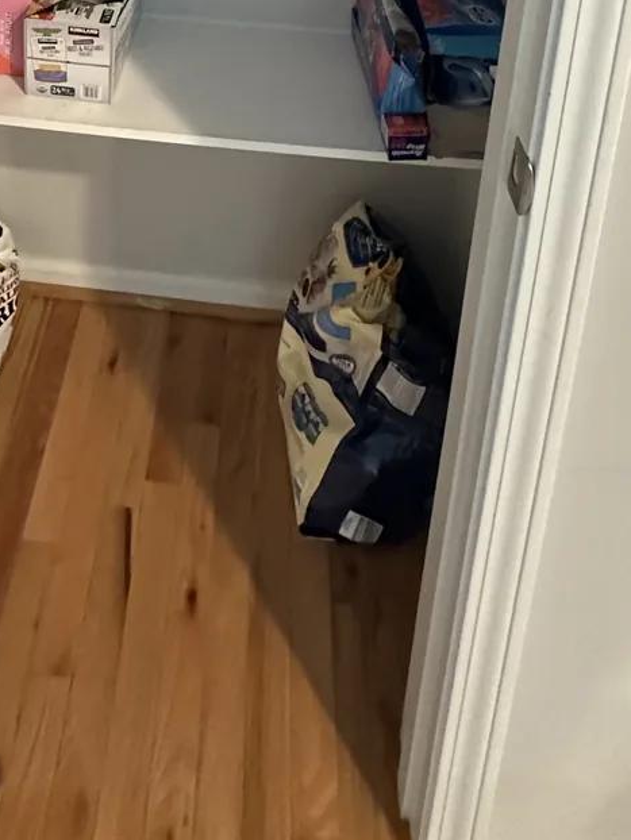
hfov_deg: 38.9
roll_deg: -2.7
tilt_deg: -15.5
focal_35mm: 36
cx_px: 177
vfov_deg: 36.4
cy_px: -219
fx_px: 874
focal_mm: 2.22
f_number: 2.2
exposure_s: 1/40
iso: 1000
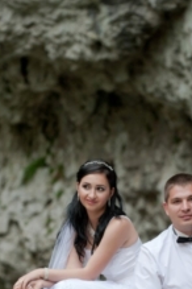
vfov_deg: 6.9
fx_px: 2376
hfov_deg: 4.6
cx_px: 139
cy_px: 253
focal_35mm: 297
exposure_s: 1/125
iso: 800
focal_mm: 130
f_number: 4
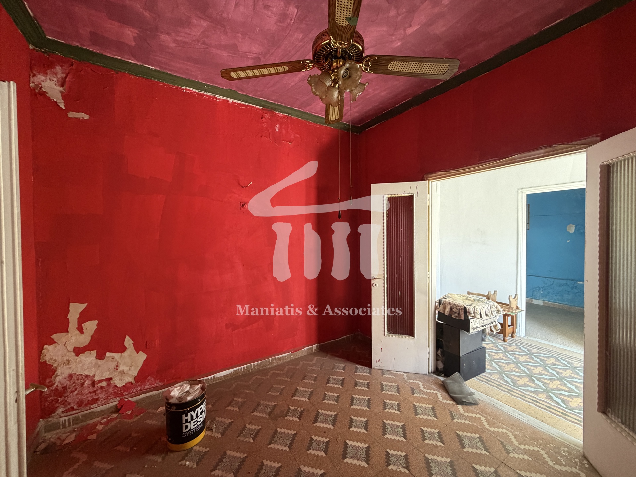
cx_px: 318
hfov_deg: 102.1
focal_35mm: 14
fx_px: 257
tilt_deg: -1.9
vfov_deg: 85.7
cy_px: 238
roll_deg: +0.7
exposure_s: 1/60
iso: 320
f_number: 2.2
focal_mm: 2.22
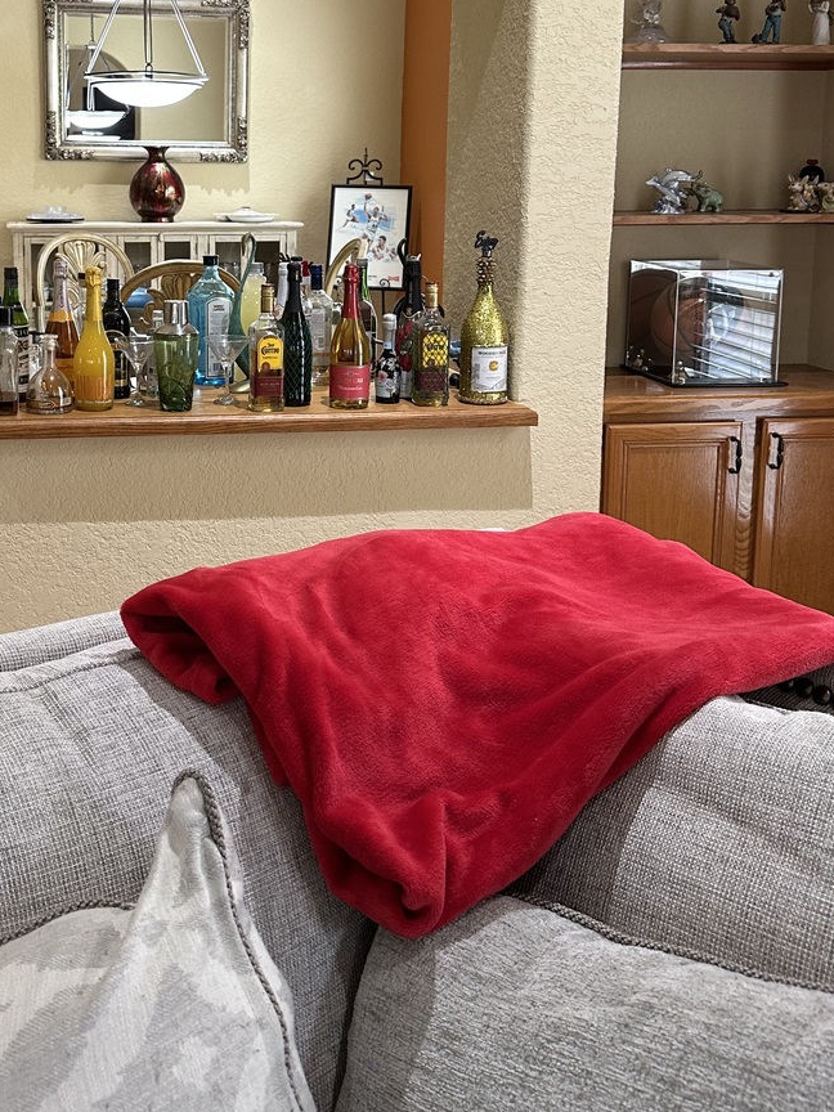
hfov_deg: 35.3
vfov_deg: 45.8
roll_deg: -0.8
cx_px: 228
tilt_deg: -7.1
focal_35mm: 40
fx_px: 1285
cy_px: 335
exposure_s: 1/60
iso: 160
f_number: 1.78
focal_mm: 6.86
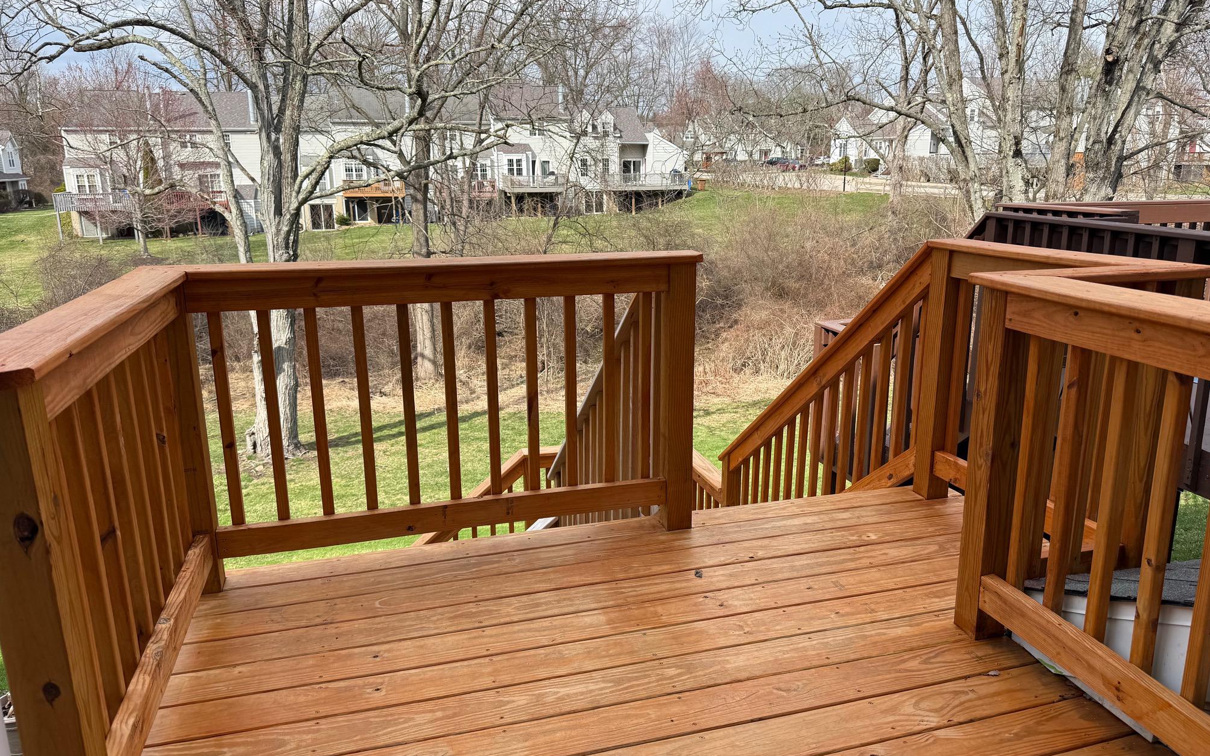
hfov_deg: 70.4
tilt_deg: -14.0
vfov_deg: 47.6
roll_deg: +1.1
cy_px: 383
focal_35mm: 26
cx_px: 618
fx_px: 857
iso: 80
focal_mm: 6.76
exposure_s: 1/2053
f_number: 1.78
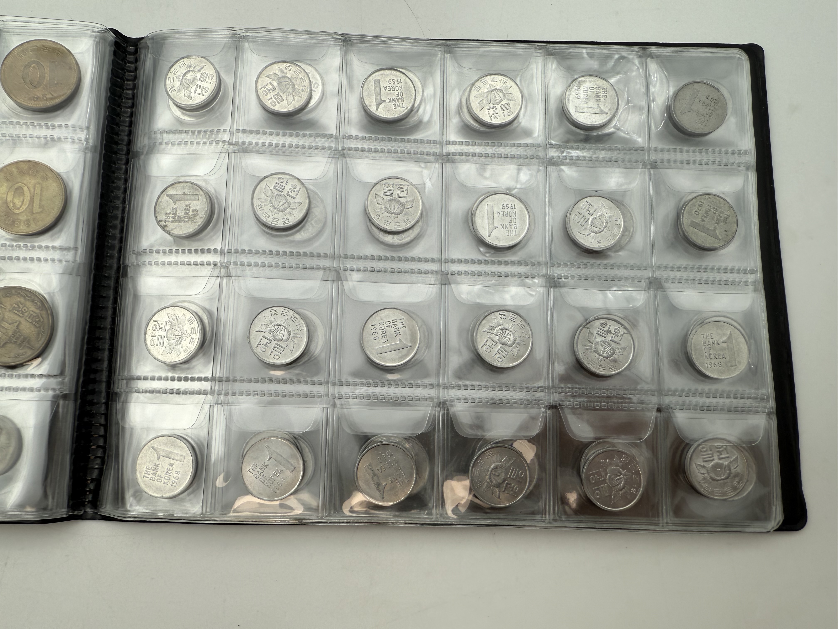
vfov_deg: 56.8
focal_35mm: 24
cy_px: 314
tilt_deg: -79.5
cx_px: 419
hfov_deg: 71.6
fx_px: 581
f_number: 2.2
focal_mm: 2.22
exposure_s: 1/299
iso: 40
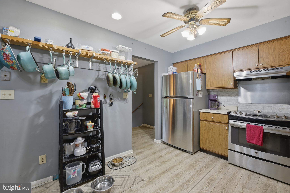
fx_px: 113
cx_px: 145
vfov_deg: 81.2
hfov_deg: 104.3
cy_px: 96
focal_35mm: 14
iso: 200
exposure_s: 1/3.33
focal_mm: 14
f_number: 8
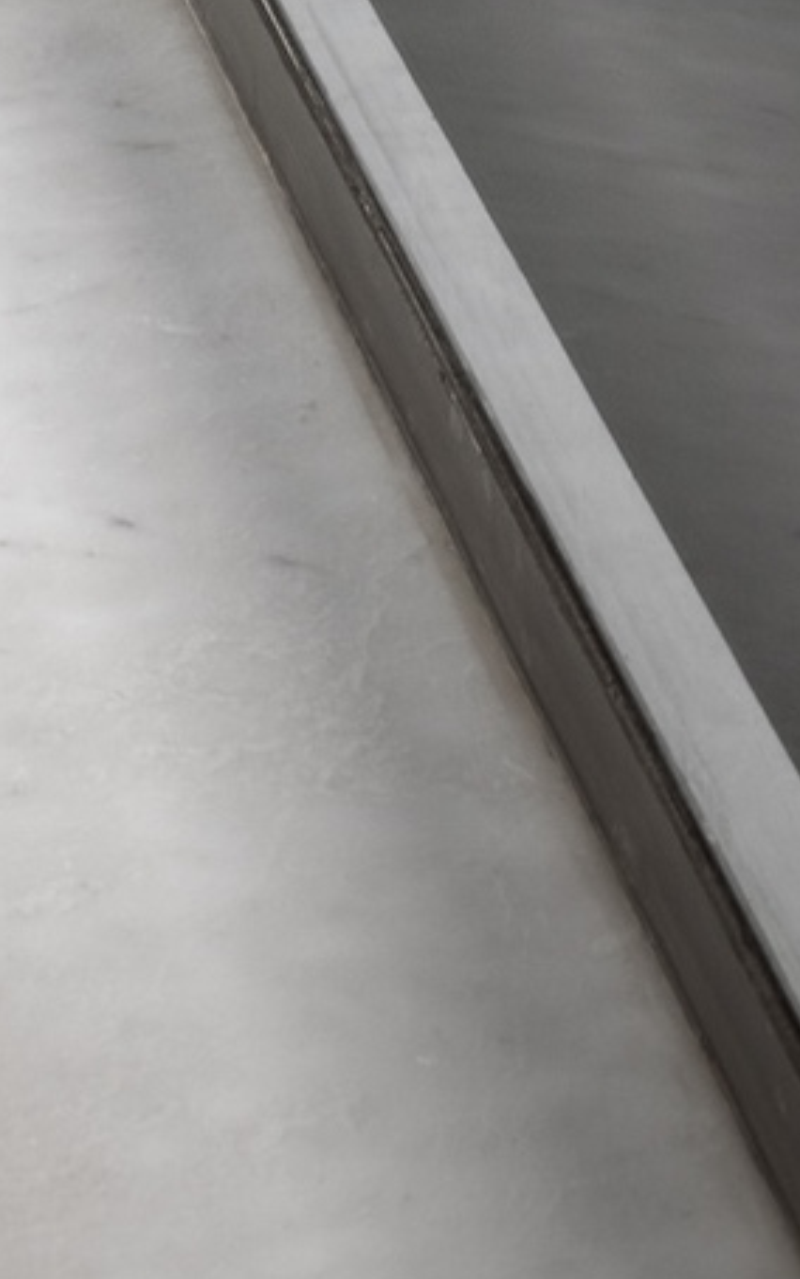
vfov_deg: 9.6
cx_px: -1318
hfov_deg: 7.7
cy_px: -2843
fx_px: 5404
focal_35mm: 155
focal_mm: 23
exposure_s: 1/2
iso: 100
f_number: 7.1
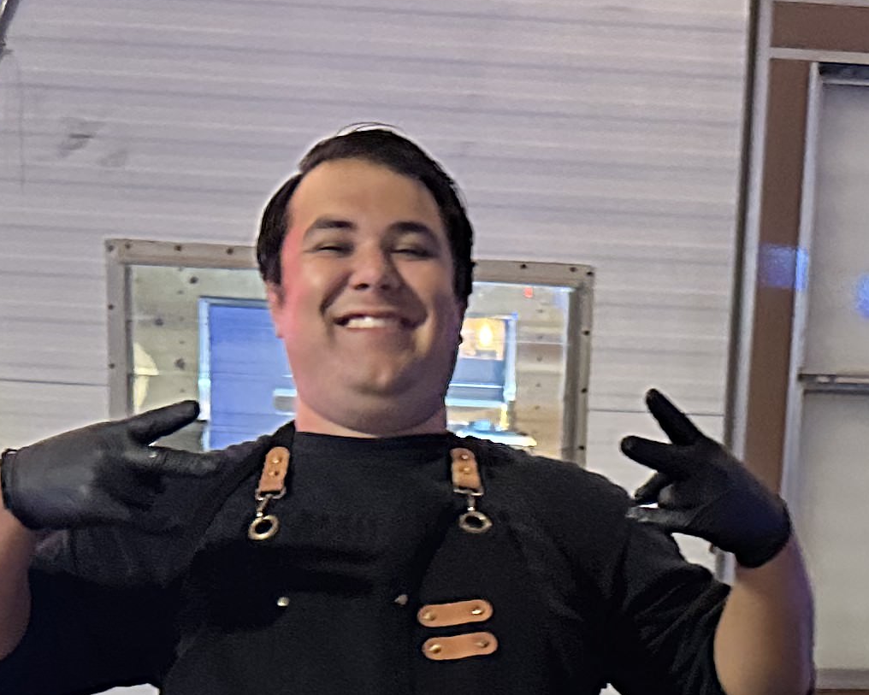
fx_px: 2392
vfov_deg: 15.0
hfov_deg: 20.6
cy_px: 1122
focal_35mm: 93
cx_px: 535
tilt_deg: -16.0
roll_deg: -2.6
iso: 1000
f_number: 1.78
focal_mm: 6.86
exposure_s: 1/30
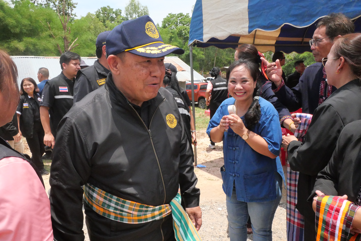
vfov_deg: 53.2
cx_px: 180
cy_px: 120
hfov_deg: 73.7
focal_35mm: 24
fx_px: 241
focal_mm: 12
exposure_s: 1/2000
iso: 3200
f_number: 13
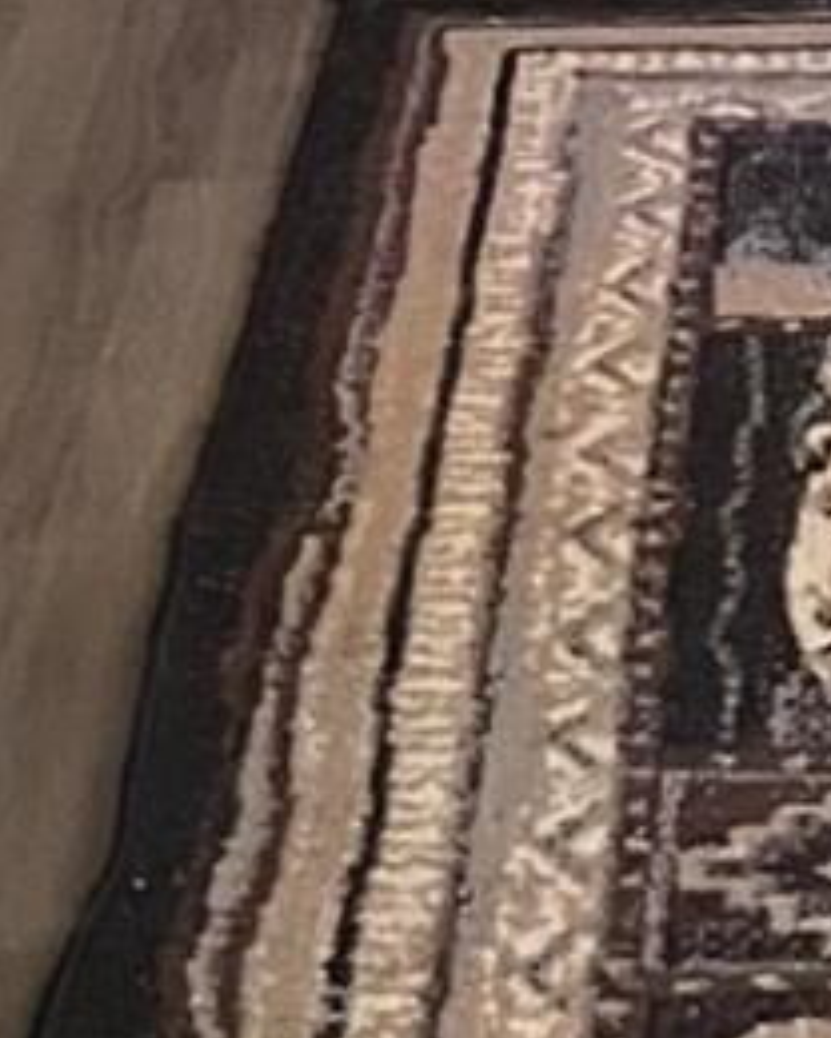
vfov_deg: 9.3
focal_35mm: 195
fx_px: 5995
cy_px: -994
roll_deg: +3.6
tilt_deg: -13.1
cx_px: 659
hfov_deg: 7.9
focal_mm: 5.1
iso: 500
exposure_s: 1/60
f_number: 1.6
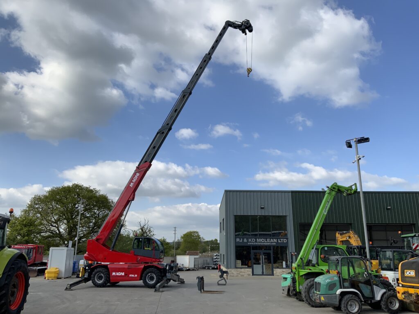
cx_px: 210
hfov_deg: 61.7
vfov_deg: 48.2
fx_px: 351
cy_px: 157
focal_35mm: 29
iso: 16
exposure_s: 1/1534
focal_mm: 3
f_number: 1.8
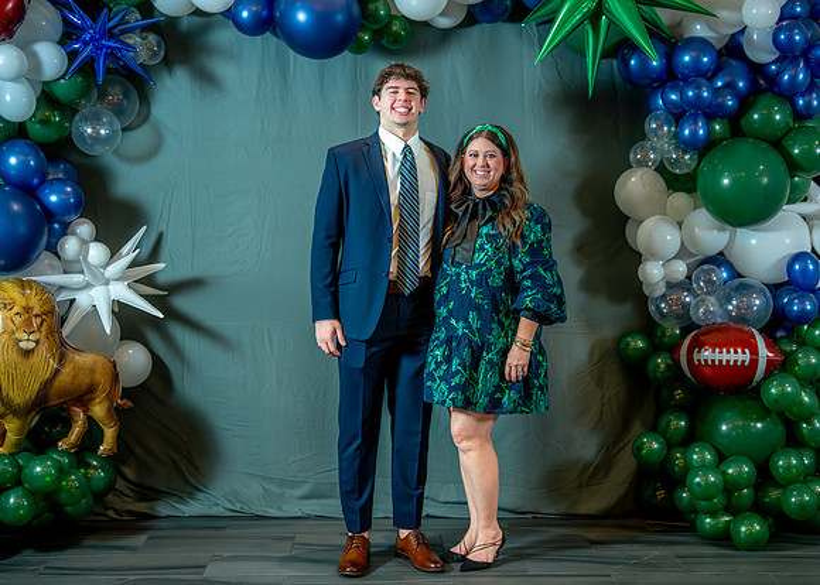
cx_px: 443
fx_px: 1257
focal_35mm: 54
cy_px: 292
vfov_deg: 26.2
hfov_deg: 36.1
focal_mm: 50
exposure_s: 1/400
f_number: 1.2
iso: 1250
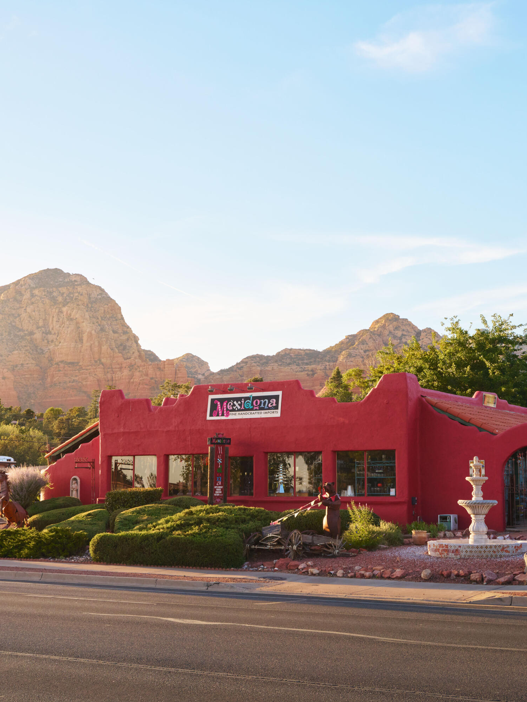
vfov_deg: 34.9
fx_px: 1116
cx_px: 237
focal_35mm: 55
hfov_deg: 26.5
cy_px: 352
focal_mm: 38
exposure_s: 1/250
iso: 200
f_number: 9
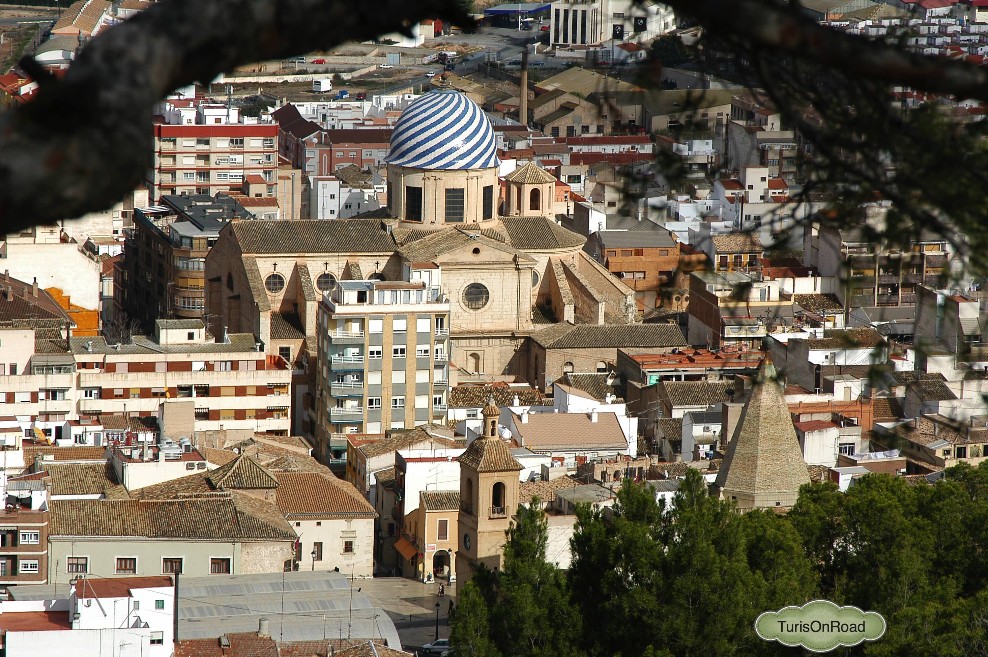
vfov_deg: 8.9
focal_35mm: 154
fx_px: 4223
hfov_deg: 13.3
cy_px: 324
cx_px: 500
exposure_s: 1/500
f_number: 11
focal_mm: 100
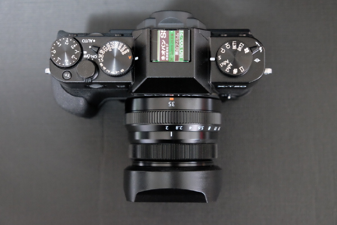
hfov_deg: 35.6
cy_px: 112
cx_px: 168
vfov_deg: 24.2
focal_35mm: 56
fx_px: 524
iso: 6400
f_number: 5
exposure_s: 1/20
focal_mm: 37.4
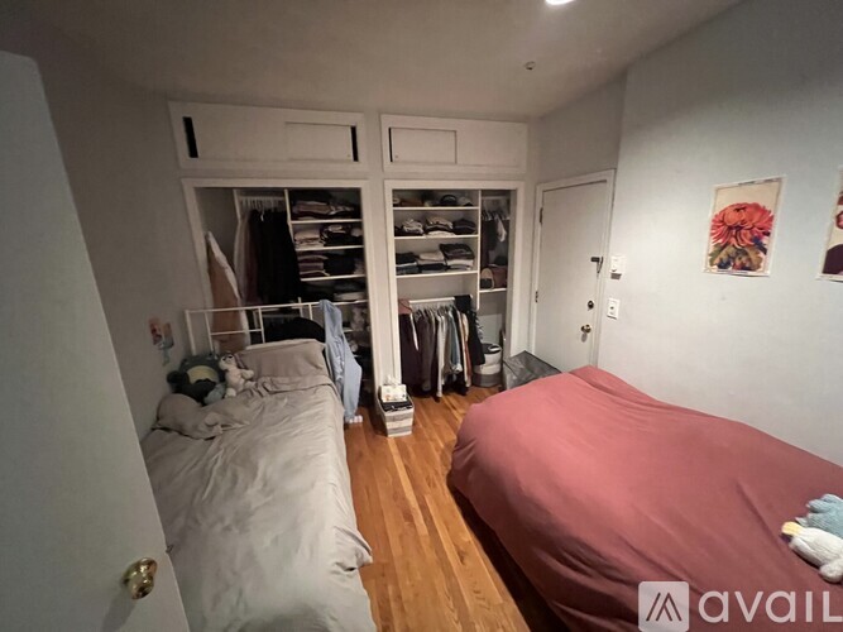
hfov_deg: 106.2
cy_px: 316
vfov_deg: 89.9
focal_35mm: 13
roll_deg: +2.9
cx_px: 422
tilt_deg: -12.5
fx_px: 317
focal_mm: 1.57
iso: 1000
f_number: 1.8
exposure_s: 1/30
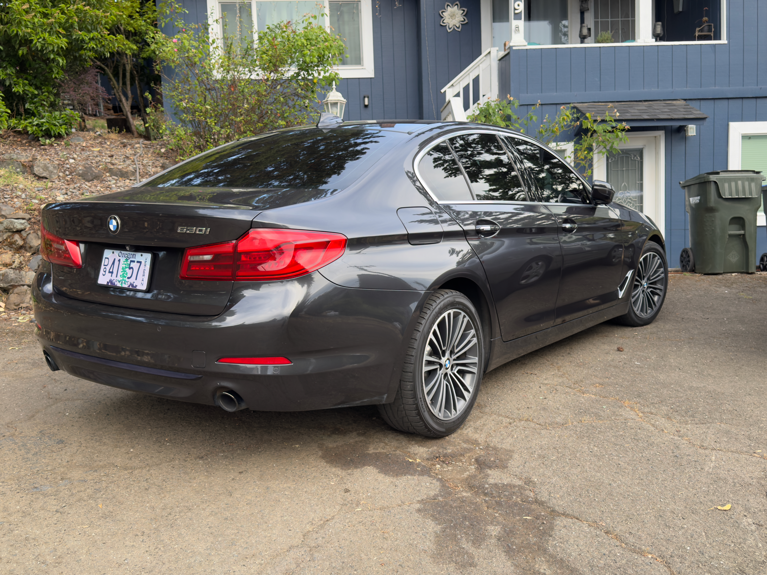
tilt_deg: -4.0
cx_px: 384
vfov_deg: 40.7
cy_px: 288
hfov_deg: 52.6
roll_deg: +2.7
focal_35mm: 35
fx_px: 776
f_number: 1.78
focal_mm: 6.76
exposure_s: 1/276
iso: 80
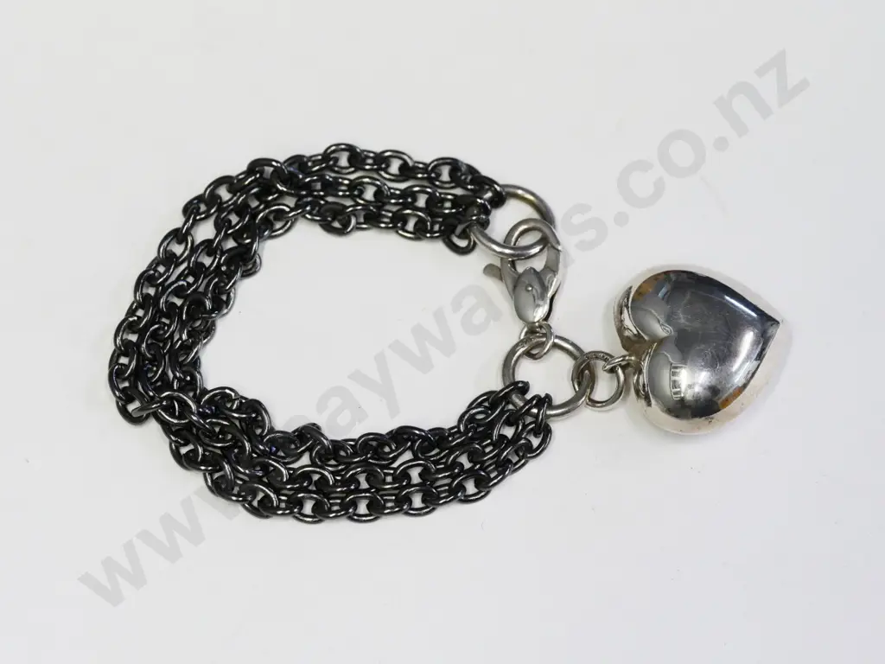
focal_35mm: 120
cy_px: 332
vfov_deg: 12.3
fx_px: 3068
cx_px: 442
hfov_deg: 16.4
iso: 1600
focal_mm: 60
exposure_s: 1/160
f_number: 5
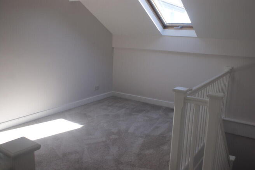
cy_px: 85
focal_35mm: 33
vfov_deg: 39.9
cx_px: 128
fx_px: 234
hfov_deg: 57.3
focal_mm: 22
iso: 100
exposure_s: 1/60
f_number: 5.6
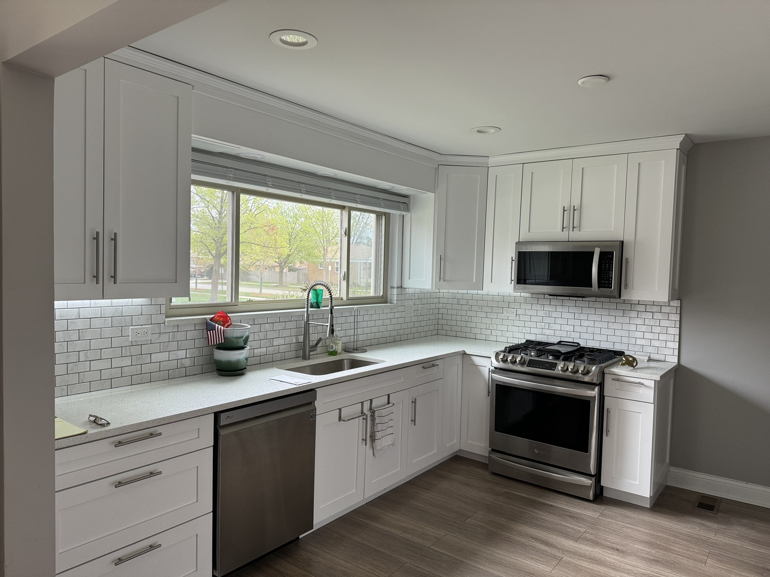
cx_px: 385
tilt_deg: -4.2
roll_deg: -1.7
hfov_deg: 71.6
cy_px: 288
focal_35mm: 24
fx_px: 534
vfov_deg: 56.8
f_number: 1.78
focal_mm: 6.76
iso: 100
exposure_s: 1/109
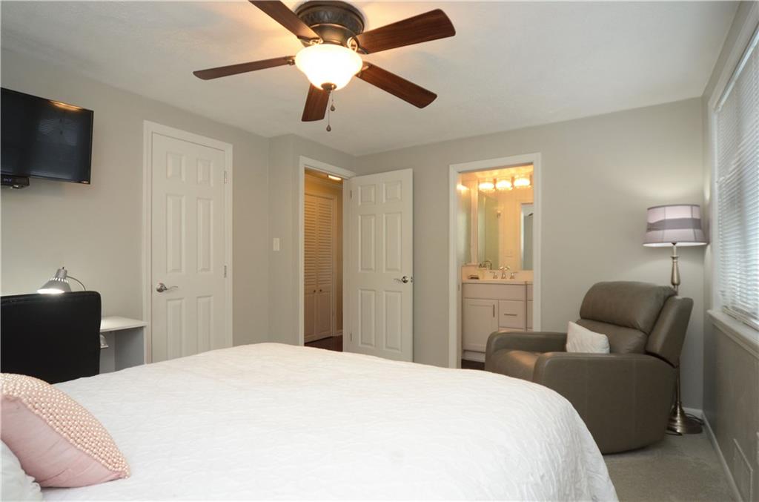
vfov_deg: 67.1
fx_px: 379
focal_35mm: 18
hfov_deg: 90.2
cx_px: 380
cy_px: 251
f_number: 5.6
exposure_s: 1/80
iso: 800
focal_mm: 12
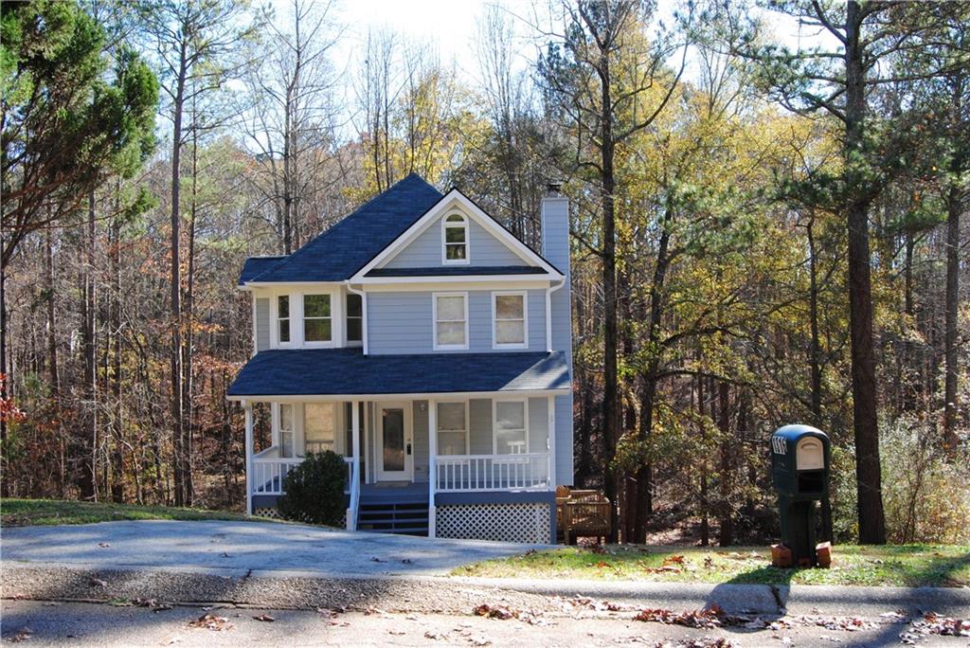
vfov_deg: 34.3
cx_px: 485
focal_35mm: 39
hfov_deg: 49.5
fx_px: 1051
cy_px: 324
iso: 400
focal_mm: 26
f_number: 13
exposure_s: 1/100
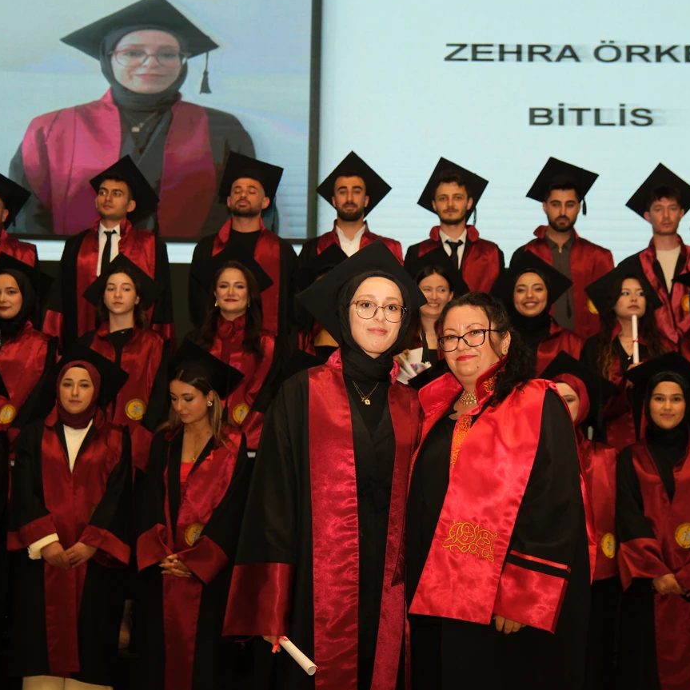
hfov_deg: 32.7
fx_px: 1173
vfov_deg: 32.8
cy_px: 343
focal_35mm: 52
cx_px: 408
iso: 1250
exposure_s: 1/160
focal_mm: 26.6
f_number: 2.8
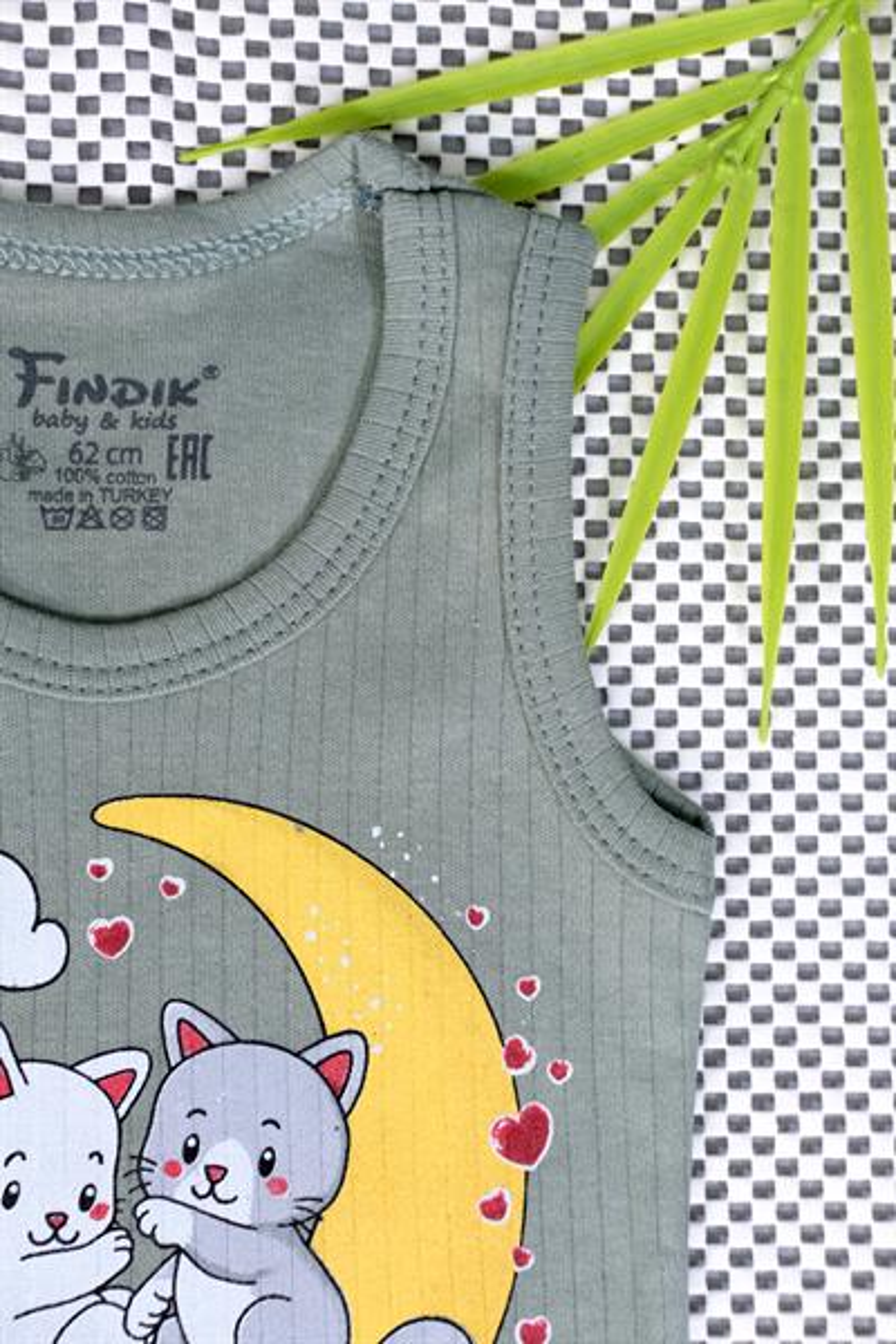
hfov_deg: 25.5
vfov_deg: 37.5
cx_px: 448
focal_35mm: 53
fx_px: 1979
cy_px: 672
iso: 2500
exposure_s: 1/200
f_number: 5.6
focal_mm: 35
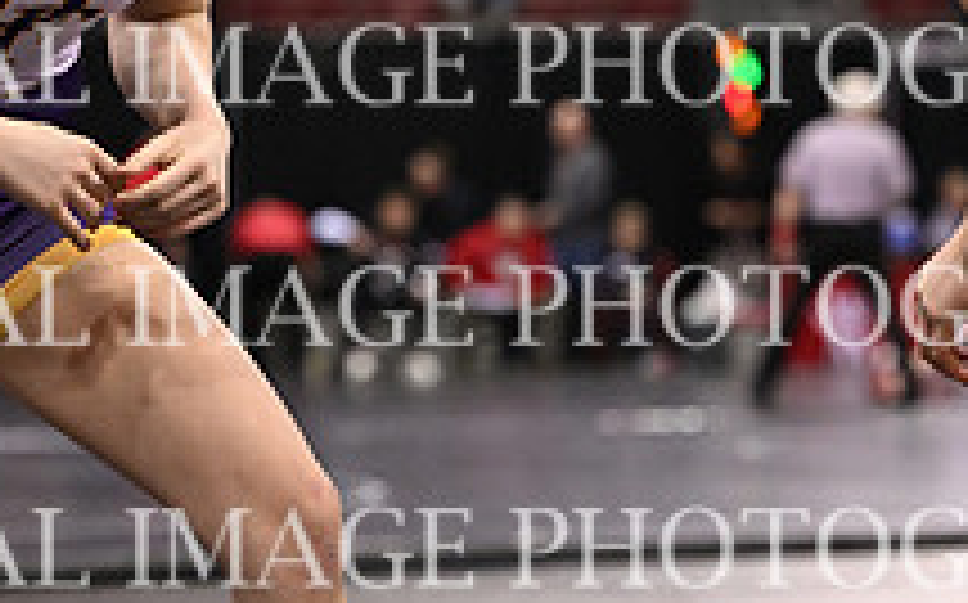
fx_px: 6669
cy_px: 428
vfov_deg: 5.2
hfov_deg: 8.3
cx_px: 479
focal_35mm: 253
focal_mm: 92
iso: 4000
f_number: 3.2
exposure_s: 1/1000
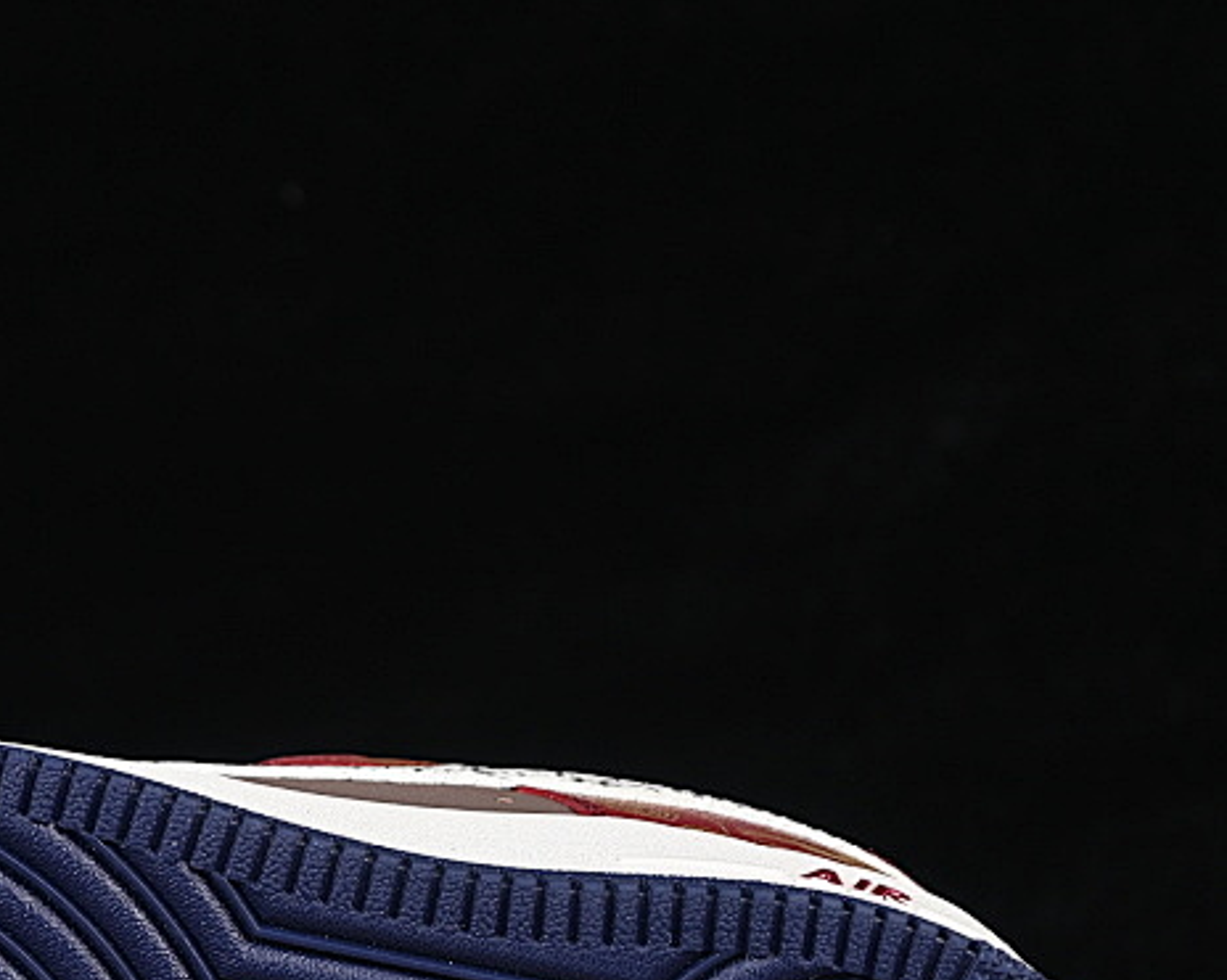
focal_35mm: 164
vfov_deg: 9.4
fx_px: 5954
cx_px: 145
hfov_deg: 11.7
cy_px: 845
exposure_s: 1/60
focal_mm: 50
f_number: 6.3
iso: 160
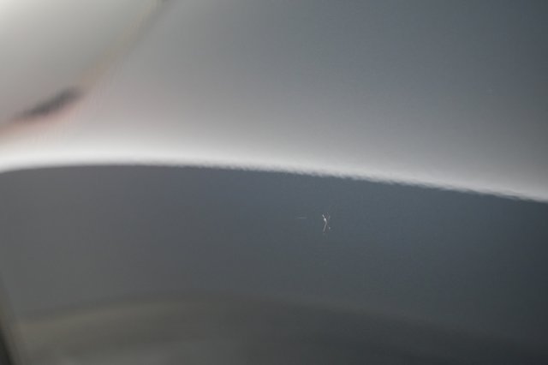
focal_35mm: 28
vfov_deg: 46.4
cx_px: 274
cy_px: 182
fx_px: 426
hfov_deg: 65.5
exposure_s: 1/100
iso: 4000
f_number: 4.5
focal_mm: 28
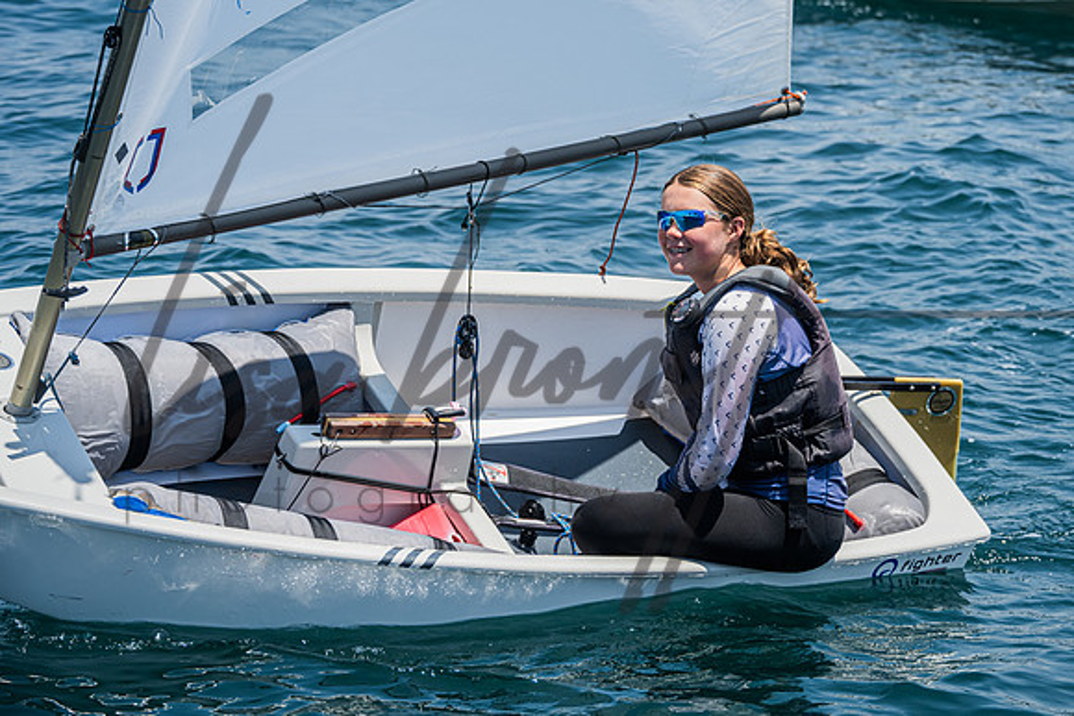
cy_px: 295
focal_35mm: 115
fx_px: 3417
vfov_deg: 12.0
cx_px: 647
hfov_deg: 17.8
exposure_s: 1/1250
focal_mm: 95
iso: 320
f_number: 6.3
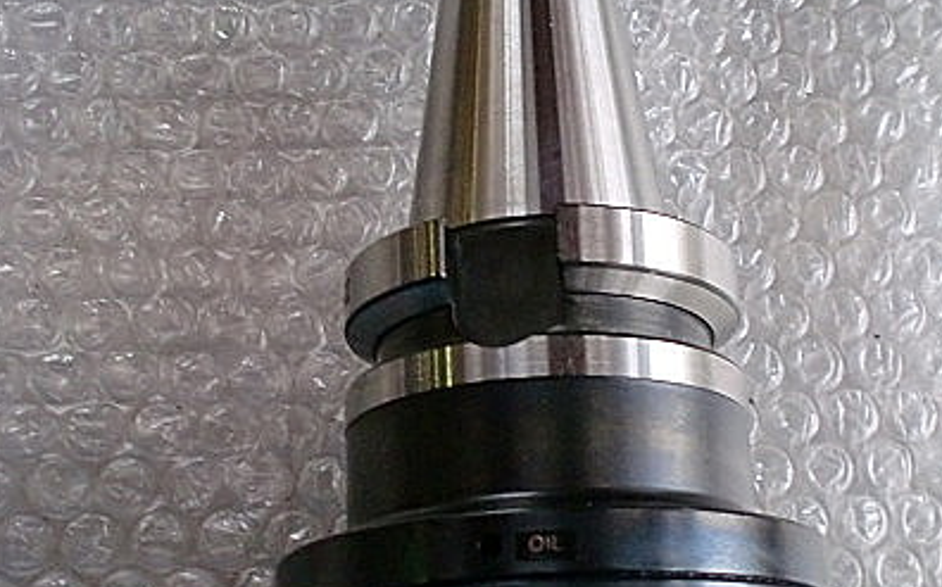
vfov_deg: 21.5
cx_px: 557
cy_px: 392
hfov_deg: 33.9
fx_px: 1539
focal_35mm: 60
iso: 400
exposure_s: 1/60
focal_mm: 6.3
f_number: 3.1
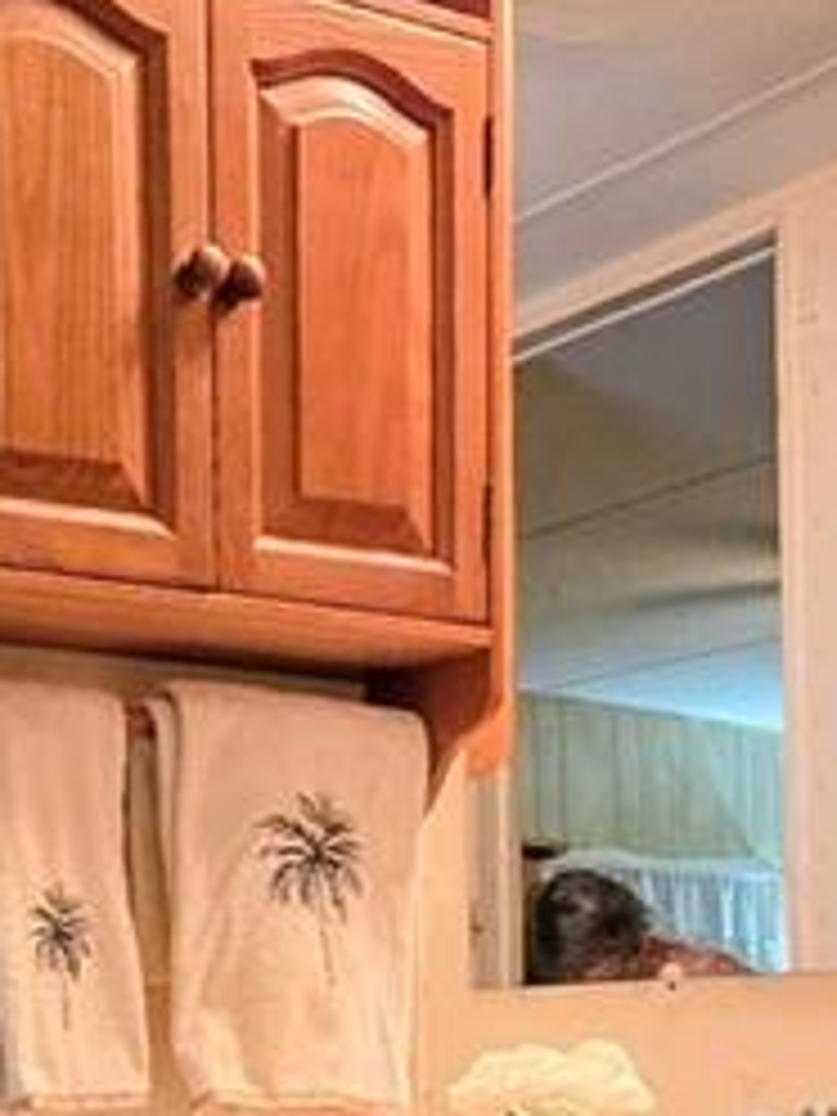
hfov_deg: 22.4
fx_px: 2031
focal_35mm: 63
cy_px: 1440
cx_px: 0
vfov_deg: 26.3
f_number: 2.2
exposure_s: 1/60
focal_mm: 2.2
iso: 400
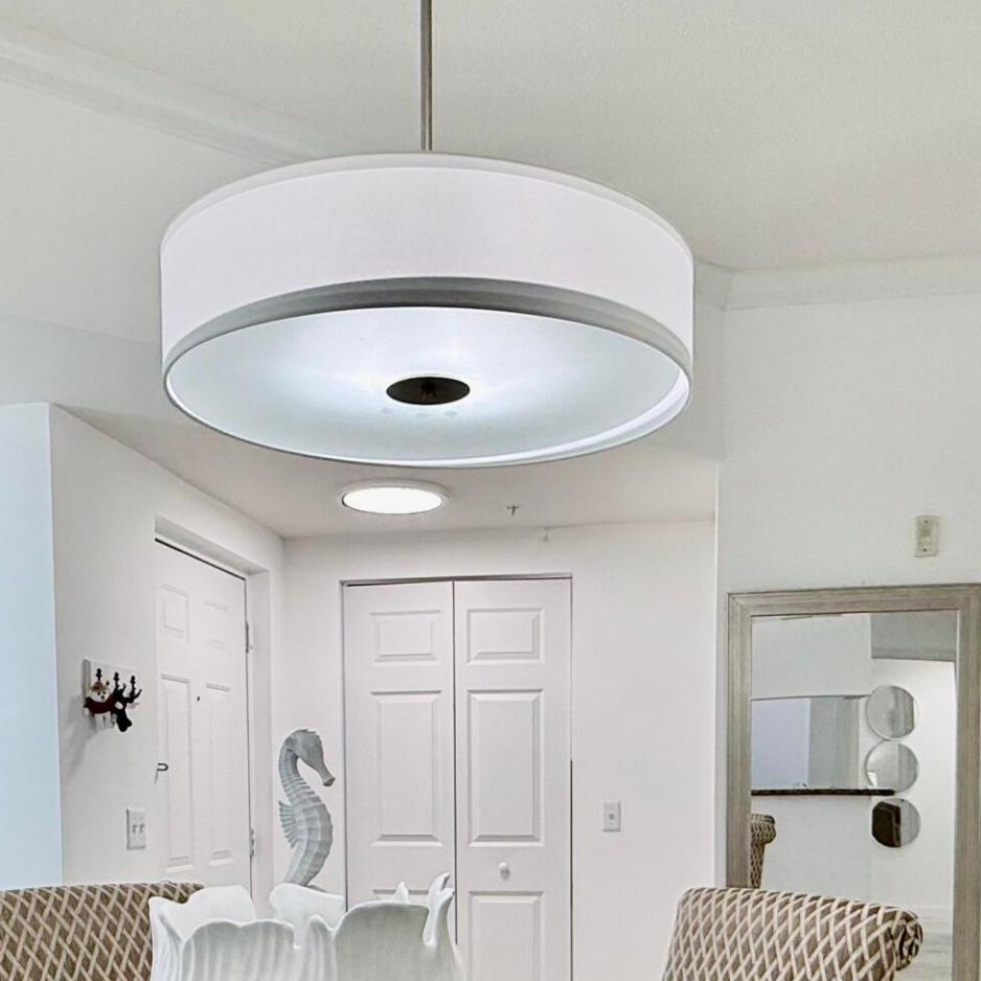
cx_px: 502
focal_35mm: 38
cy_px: 861
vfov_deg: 40.9
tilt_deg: -2.4
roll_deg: +0.2
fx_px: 1218
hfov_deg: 43.9
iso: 80
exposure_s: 1/120
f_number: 2.2
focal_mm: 2.22
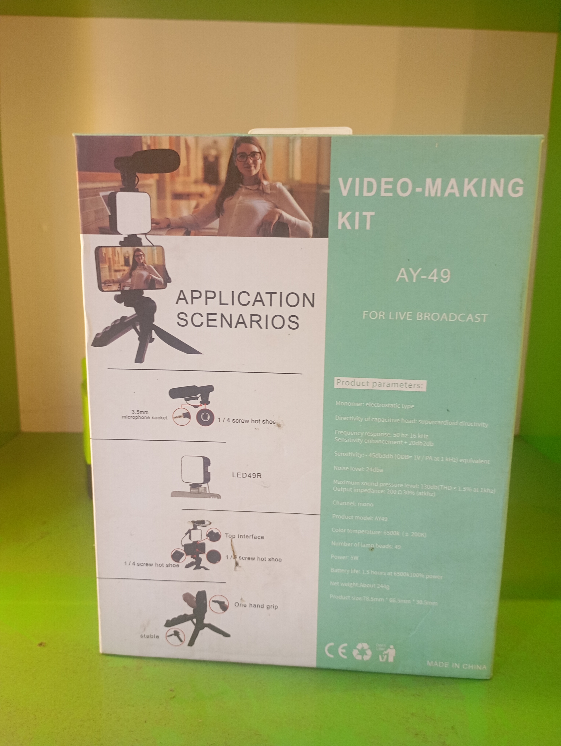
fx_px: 604
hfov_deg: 49.9
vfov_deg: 63.4
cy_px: 373
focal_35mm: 28
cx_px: 280
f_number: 1.8
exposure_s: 1/33.3
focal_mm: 4.27
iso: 544
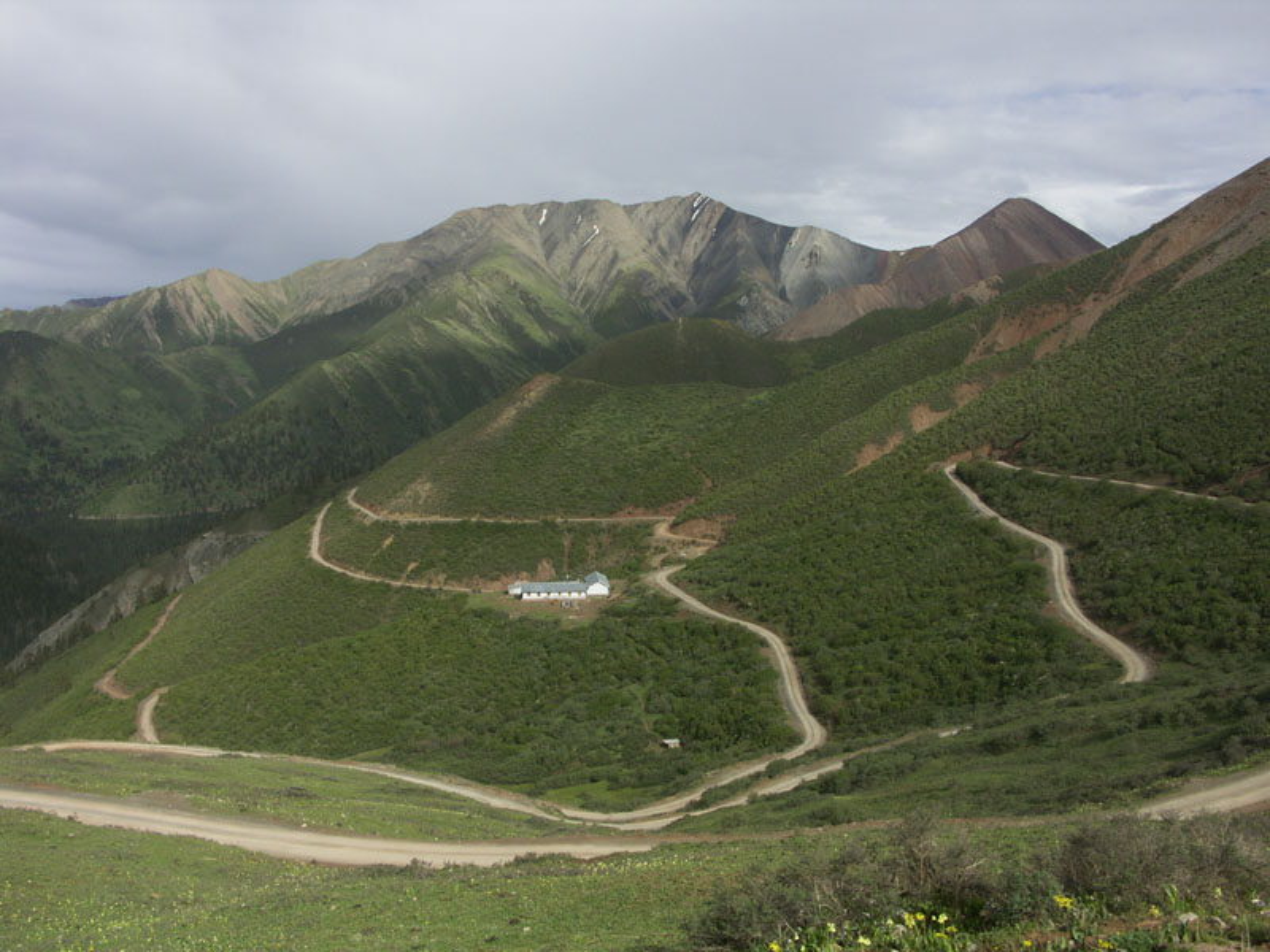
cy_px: 476
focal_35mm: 33
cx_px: 635
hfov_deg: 55.4
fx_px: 1211
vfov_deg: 42.9
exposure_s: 1/1600
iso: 100
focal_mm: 8.65
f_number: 3.5
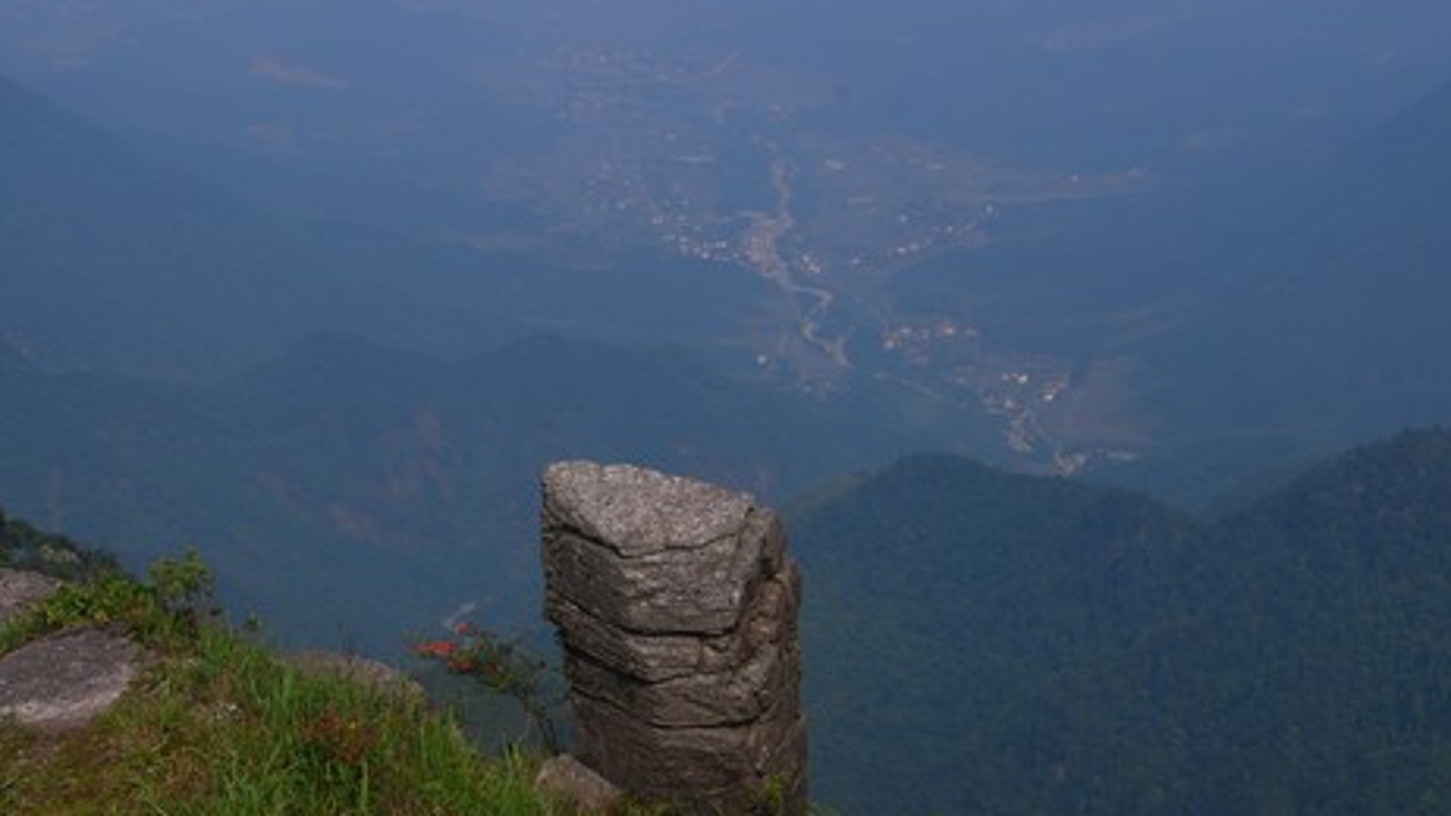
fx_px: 2725
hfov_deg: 29.8
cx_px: 719
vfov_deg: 17.0
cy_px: 526
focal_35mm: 71
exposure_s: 1/100
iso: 100
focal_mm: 29
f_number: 18
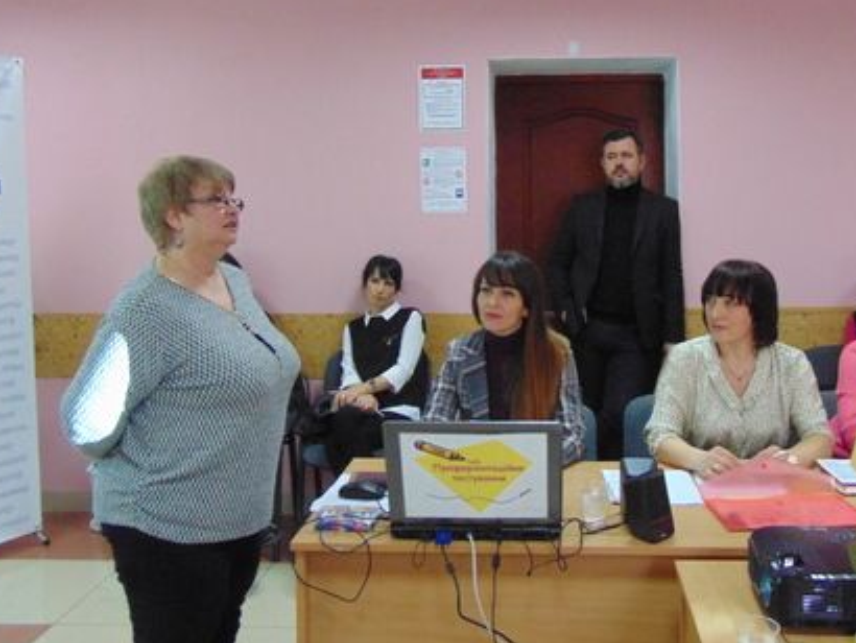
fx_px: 965
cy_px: 244
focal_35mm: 39
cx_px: 503
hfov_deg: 47.6
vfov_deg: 36.7
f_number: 3
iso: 400
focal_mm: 4.5
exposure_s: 1/30
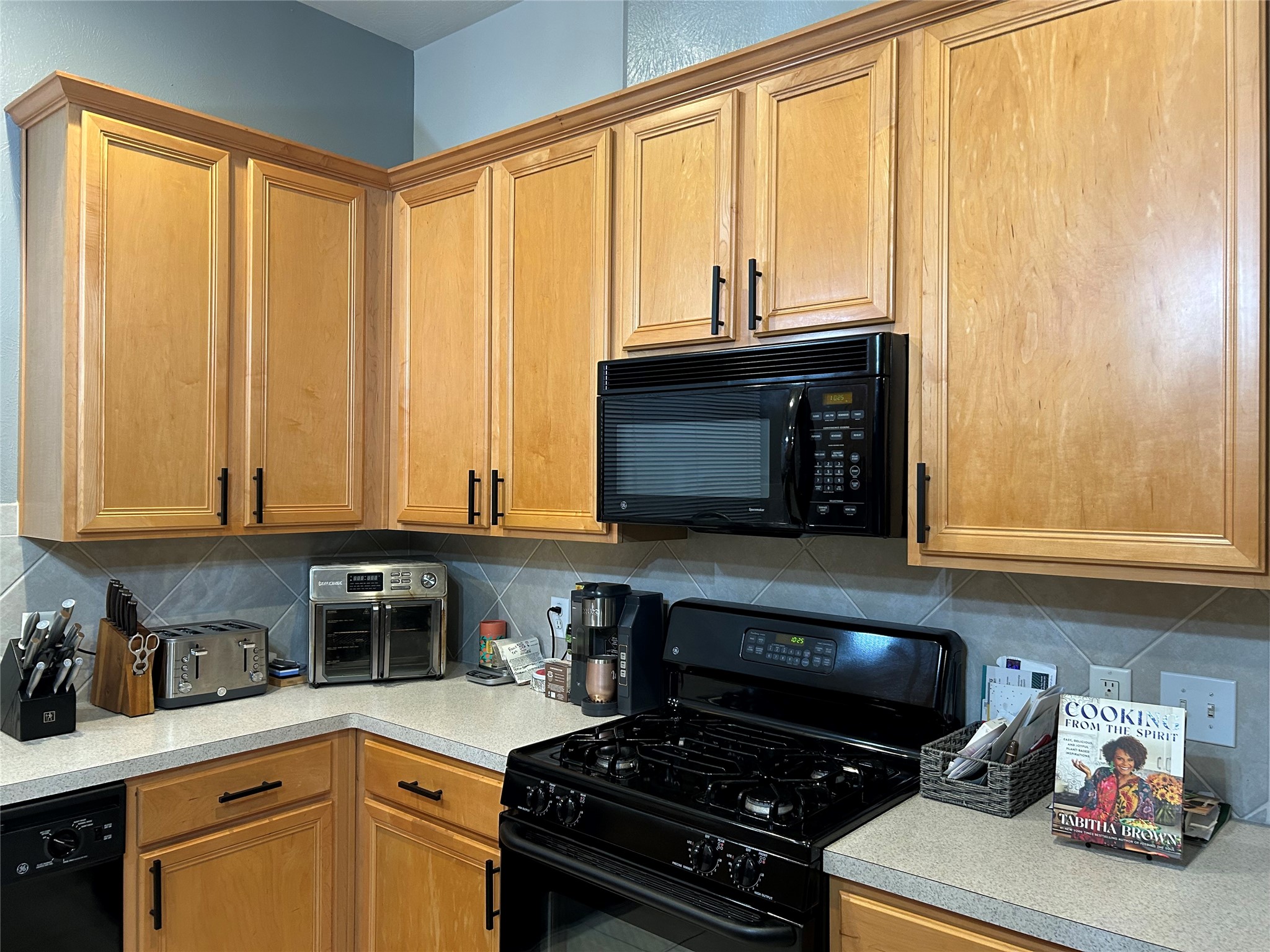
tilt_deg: +1.9
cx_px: 635
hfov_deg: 67.3
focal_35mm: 26
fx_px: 954
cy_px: 476
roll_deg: +1.0
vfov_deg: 53.1
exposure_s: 1/60
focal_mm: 5.7
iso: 200
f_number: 1.5
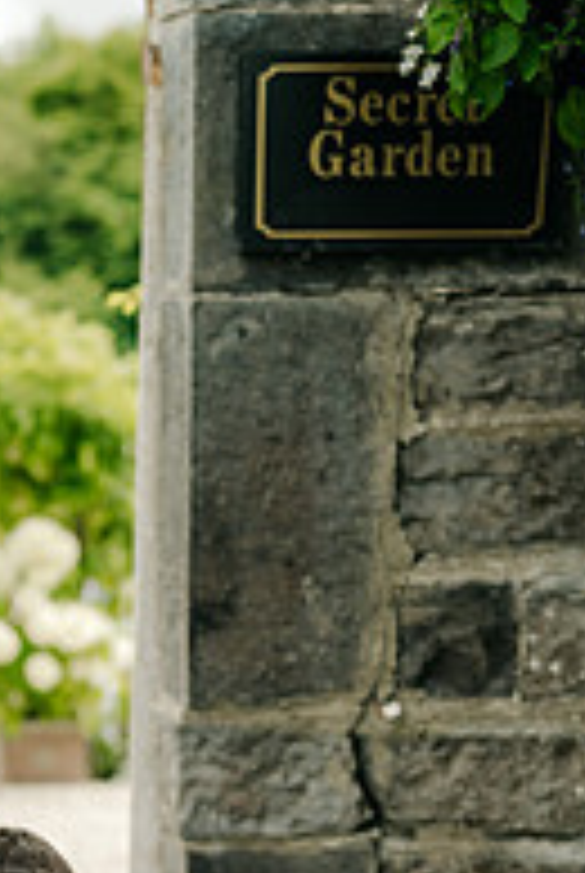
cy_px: 918
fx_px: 1967
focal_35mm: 81
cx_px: 68
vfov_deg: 23.7
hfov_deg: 16.7
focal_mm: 35
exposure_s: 1/640
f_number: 2
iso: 100
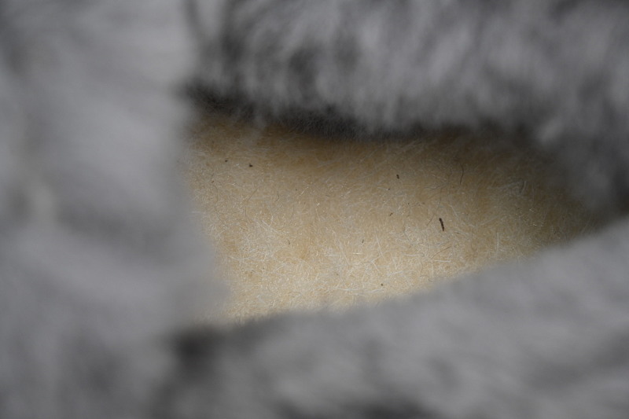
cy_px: 210
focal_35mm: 120
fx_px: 2096
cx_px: 314
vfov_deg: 11.4
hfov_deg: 17.1
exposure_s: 1/125
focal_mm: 120
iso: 800
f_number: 9
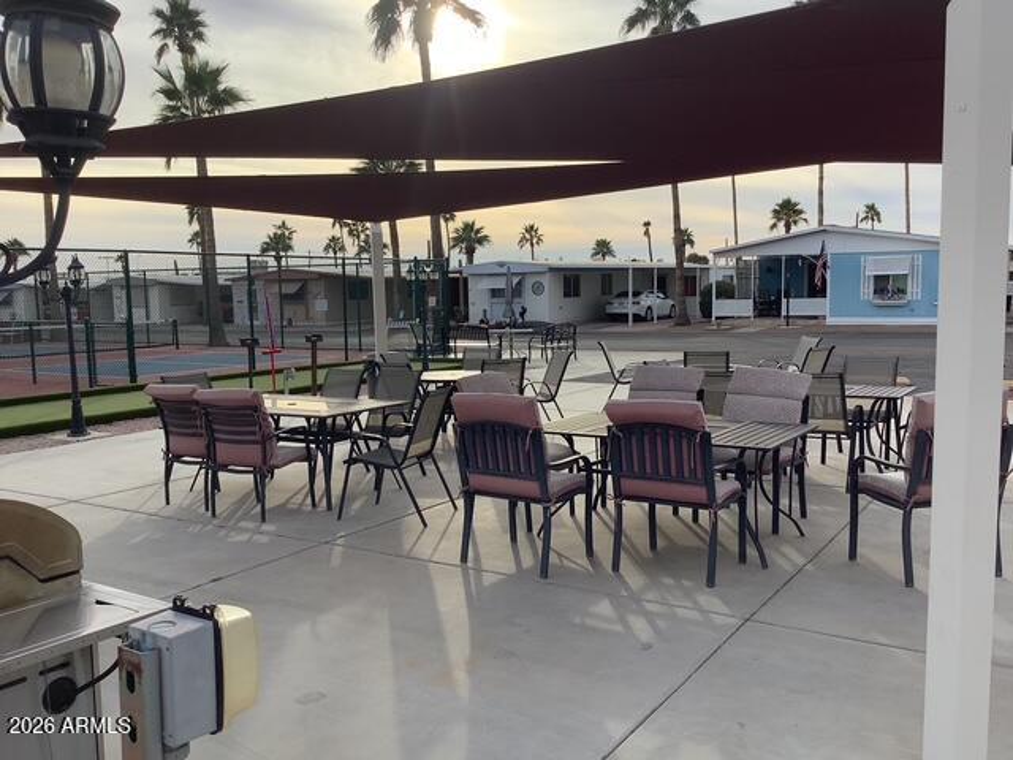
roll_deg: +2.3
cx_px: 506
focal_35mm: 31
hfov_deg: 58.4
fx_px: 907
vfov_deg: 45.4
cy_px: 380
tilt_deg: -7.2
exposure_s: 1/604
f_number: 2.4
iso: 25
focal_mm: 3.3
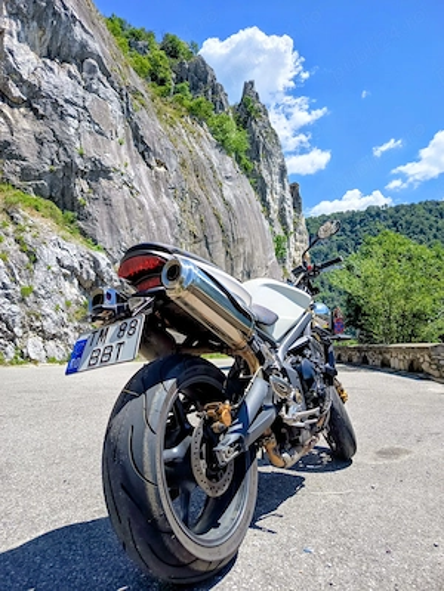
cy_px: 296
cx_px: 222
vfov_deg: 71.6
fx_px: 410
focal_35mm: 24
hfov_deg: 56.8
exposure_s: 1/391
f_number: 1.7
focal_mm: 5.24
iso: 51
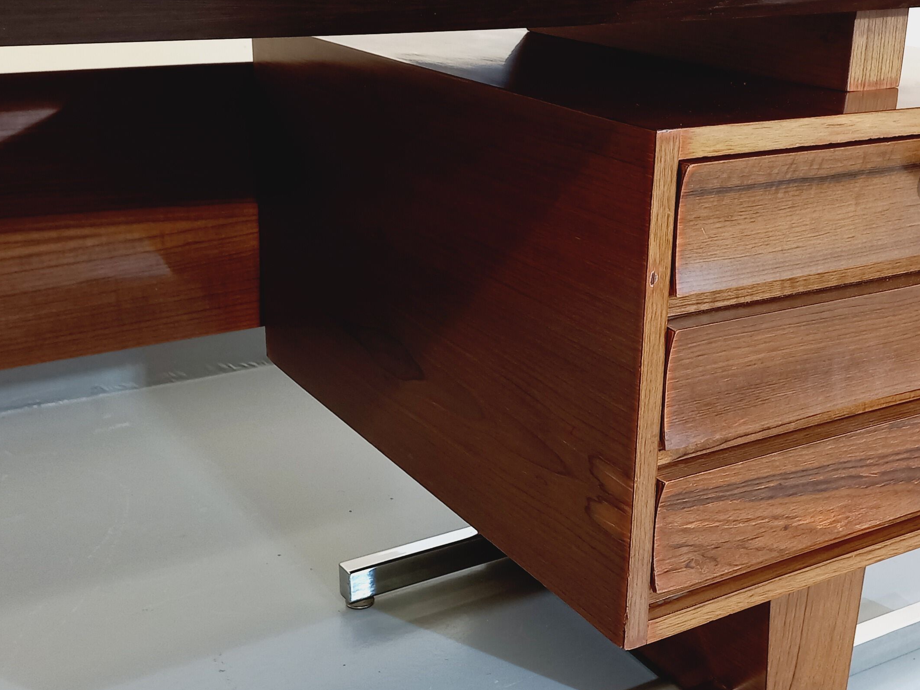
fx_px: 1249
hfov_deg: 40.2
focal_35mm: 47
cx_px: 557
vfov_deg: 30.9
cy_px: 342
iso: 320
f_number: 1.8
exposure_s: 1/33
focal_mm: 4.65
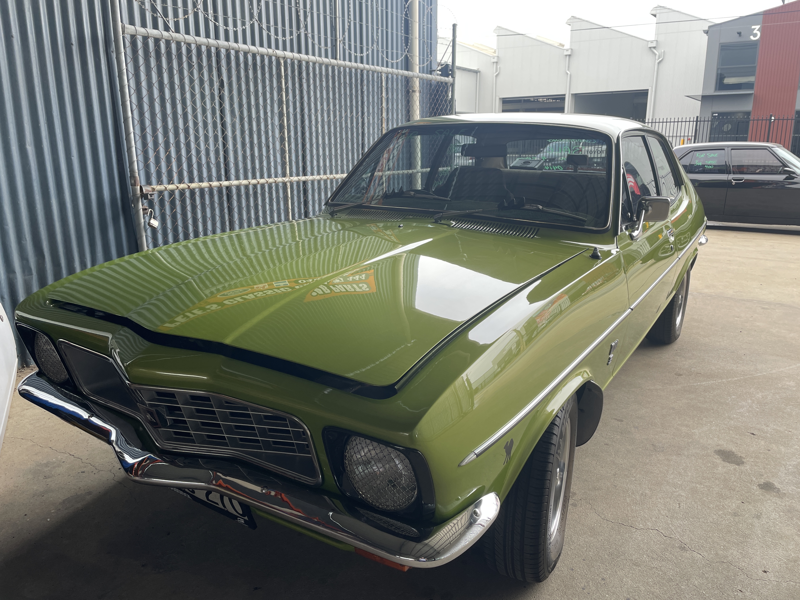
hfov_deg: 67.3
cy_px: 300
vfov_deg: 53.1
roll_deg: +0.3
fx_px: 601
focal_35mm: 26
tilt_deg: -13.5
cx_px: 400
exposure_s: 1/121
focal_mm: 4.2
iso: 40
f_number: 1.6
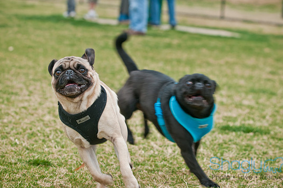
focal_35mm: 139
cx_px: 141
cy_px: 89
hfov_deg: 14.8
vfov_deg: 9.8
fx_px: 1091
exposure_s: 1/200
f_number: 5
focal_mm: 86
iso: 200
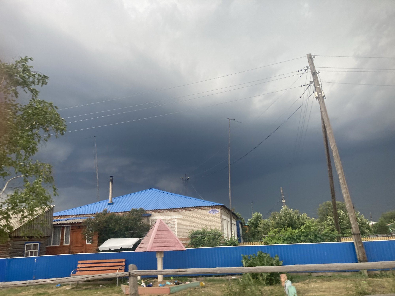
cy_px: 148
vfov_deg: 49.7
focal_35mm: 28
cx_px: 198
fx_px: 320
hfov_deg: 63.4
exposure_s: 1/120
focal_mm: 3.99
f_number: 1.8
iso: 25
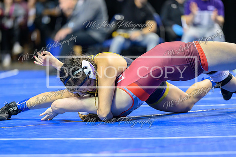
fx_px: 1334
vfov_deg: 6.8
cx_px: 123
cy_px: 90
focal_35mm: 203
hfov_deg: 10.1
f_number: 2.8
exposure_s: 1/800
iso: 3200
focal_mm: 175
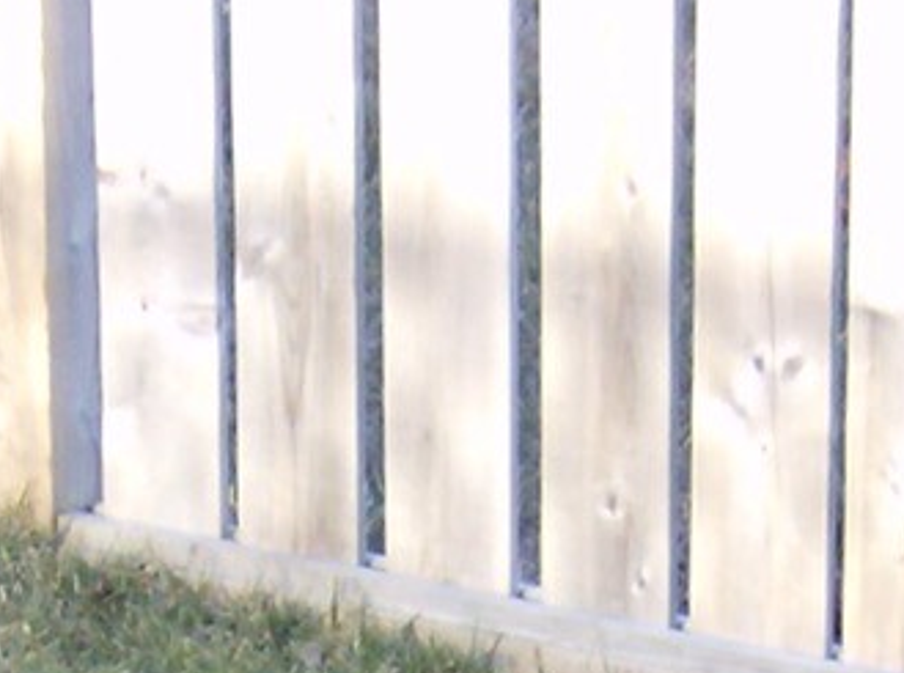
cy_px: 1319
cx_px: 231
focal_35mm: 224
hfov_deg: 8.8
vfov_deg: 6.4
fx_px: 5835
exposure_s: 1/83.3
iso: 100
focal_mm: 7.7
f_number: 3.1
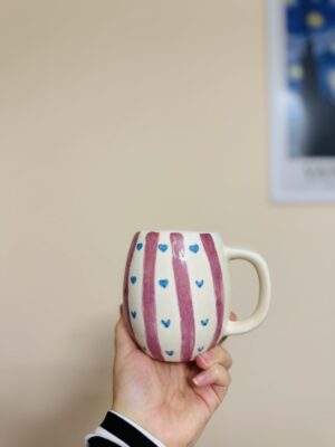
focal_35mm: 24
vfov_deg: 71.6
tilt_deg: +2.8
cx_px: 168
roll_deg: +0.0
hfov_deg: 56.8
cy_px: 224
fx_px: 310
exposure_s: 1/50
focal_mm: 6.76
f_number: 1.78
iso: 125
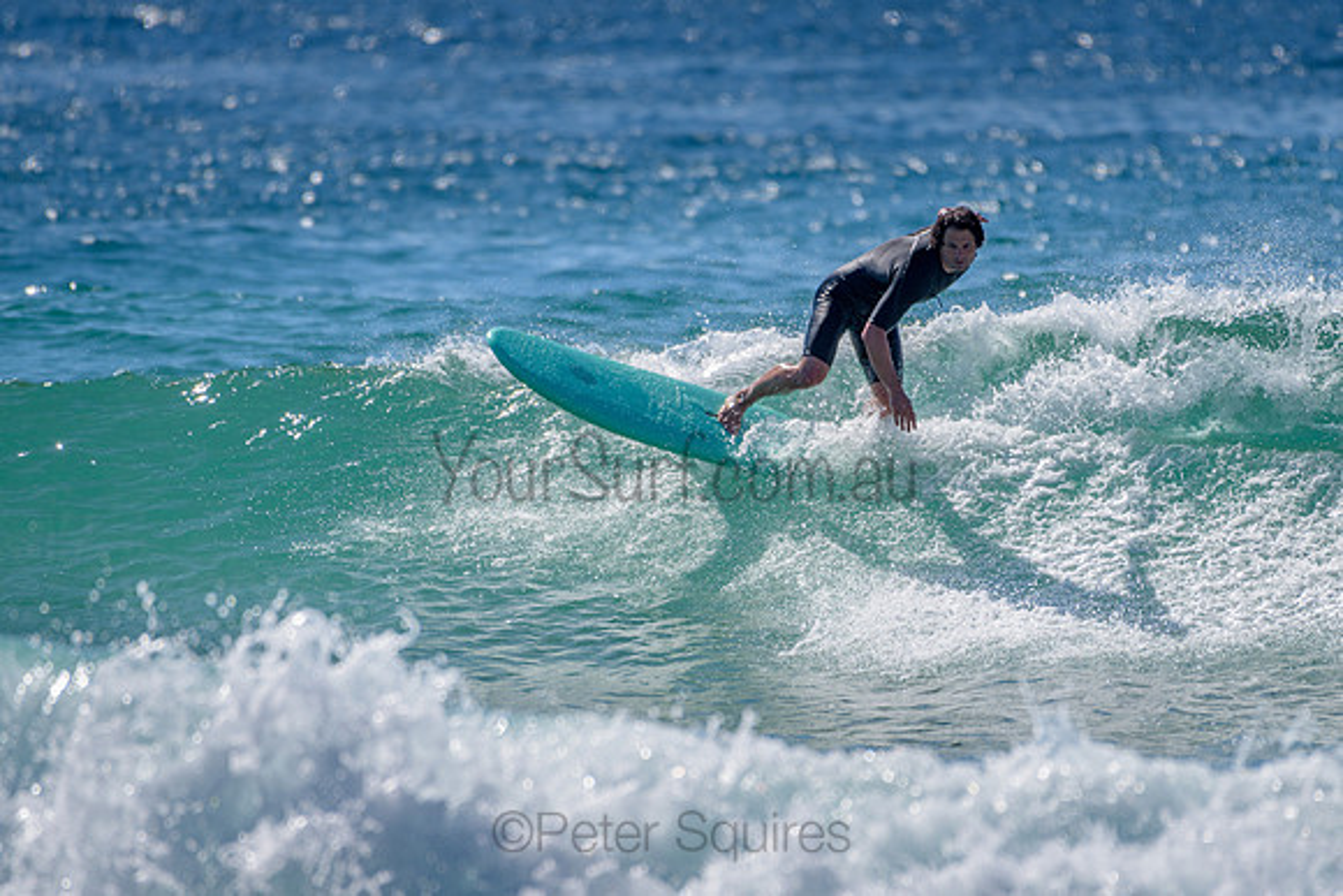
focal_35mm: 613
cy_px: 431
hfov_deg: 3.4
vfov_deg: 2.2
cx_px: 714
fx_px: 22866
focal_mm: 500
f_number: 5.6
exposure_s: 1/2000
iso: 100
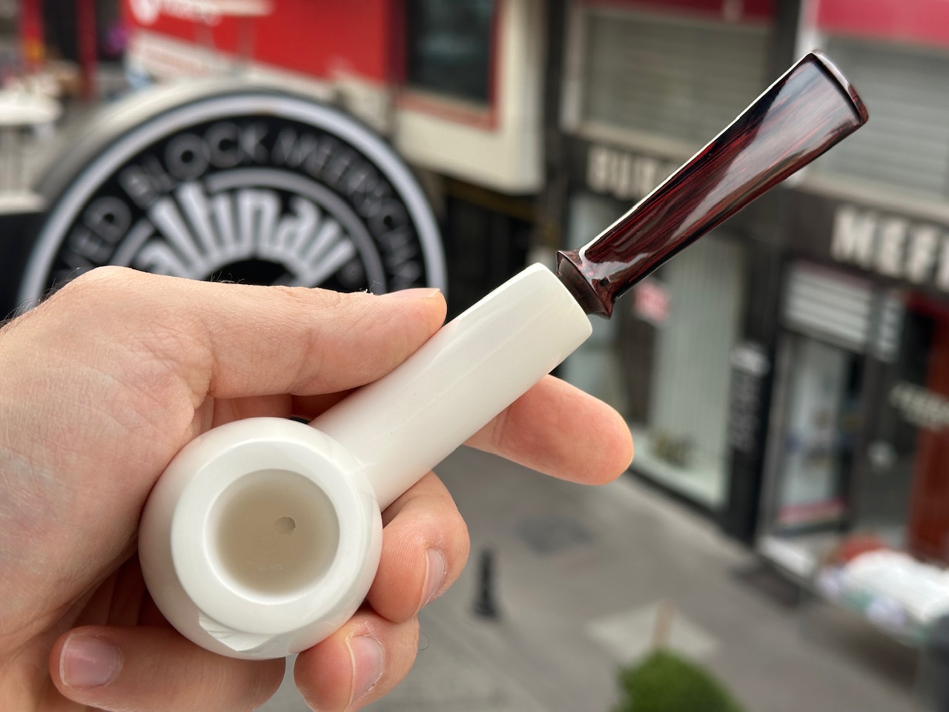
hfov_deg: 39.7
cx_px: 474
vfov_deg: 30.3
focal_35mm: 48
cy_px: 356
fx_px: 1316
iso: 64
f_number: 1.78
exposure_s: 1/690
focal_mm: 6.86
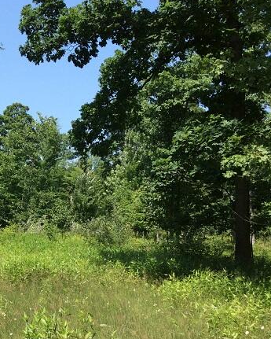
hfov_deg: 25.5
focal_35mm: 58
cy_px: 182
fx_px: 581
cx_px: 29
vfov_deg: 32.5
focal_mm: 3.3
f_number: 2.4
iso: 32
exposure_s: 1/907
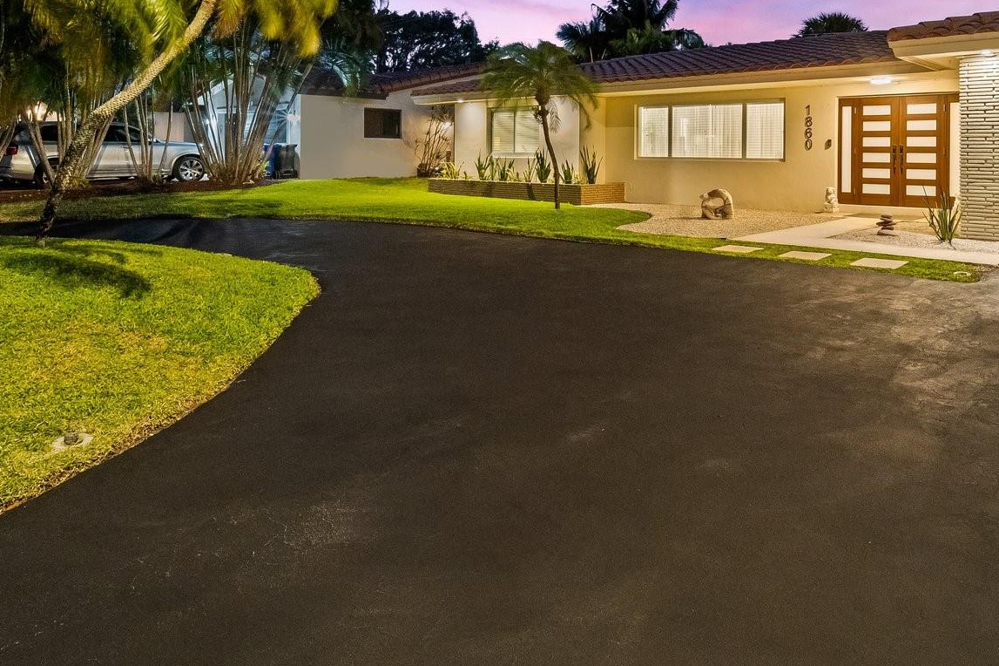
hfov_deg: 70.9
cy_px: 160
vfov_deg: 49.1
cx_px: 593
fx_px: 694
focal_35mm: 25
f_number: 11
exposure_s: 1/1.67
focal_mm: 14
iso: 3200
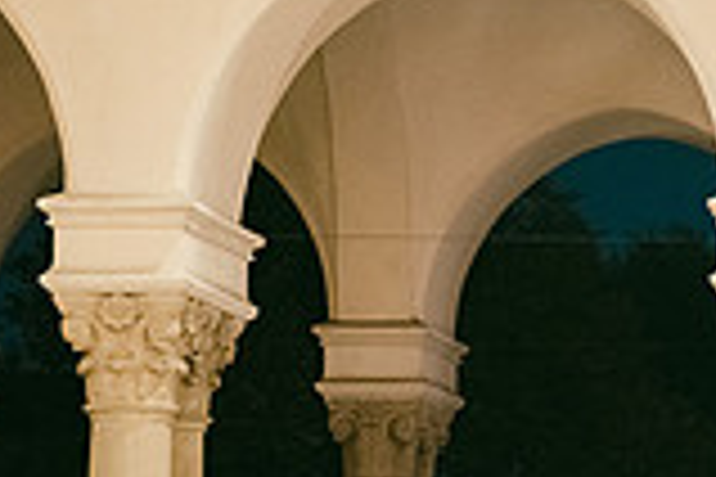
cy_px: 344
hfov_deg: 11.8
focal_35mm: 167
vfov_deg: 8.2
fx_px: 3321
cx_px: 1058
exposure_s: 1/125
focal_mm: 55
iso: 4000
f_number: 1.7
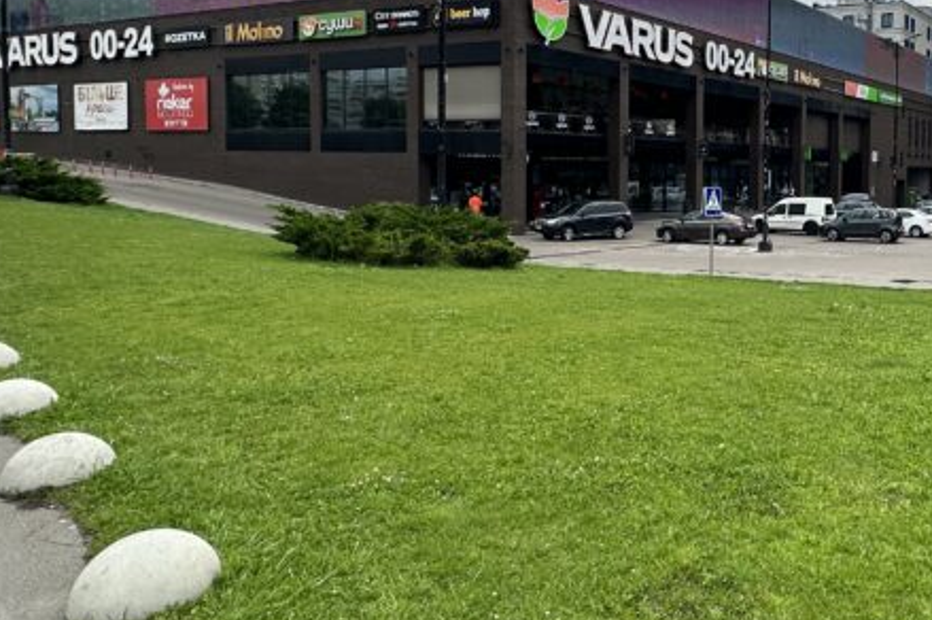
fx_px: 880
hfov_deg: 51.6
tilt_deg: -3.4
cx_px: 771
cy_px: 204
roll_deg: -1.2
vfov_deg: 38.4
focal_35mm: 34
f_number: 2.2
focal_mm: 2.22
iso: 40
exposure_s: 1/1092
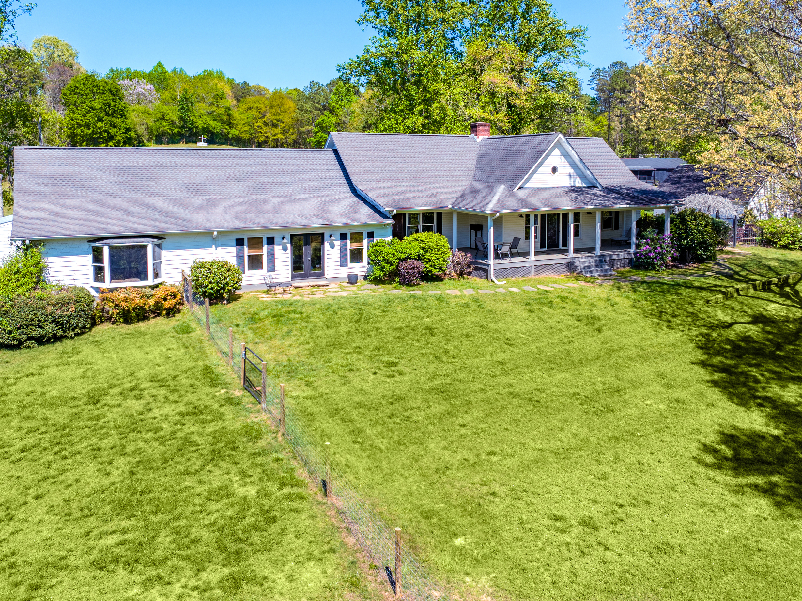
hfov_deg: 60.0
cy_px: 231
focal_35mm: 30
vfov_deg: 46.4
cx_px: 386
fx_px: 695
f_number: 2.8
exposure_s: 1/1250
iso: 100
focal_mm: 12.29
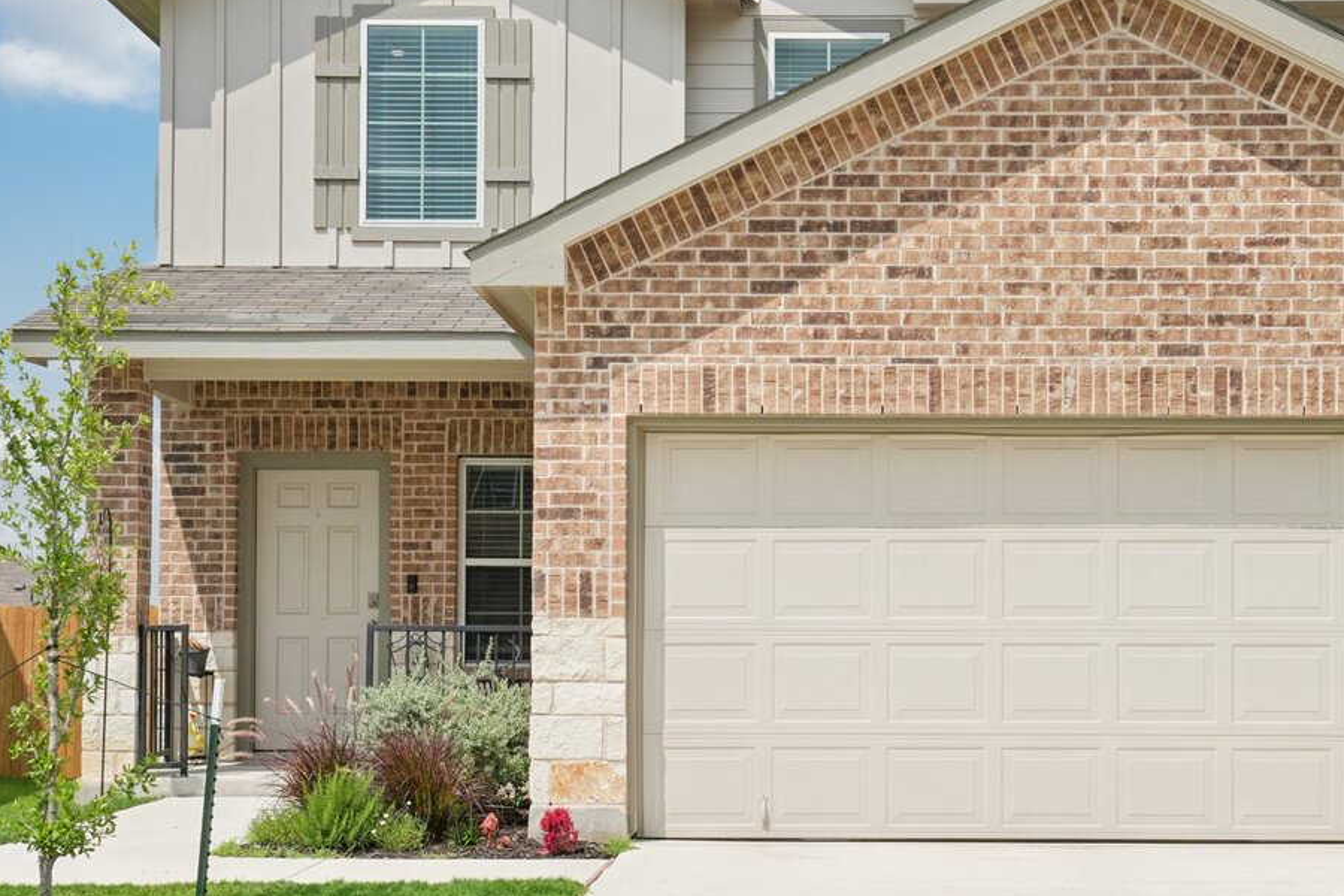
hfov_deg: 31.8
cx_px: 814
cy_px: 478
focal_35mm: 63
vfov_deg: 21.6
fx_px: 2352
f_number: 8
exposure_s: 1/500
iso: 200
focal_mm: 35
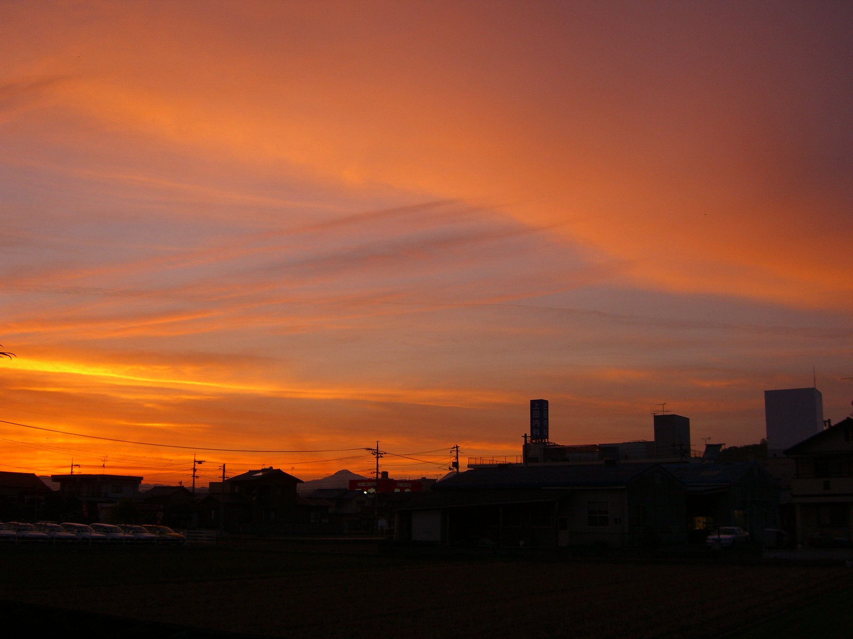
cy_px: 320
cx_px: 426
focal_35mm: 38
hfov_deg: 49.0
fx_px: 936
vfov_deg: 37.7
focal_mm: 7.9
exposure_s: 1/125
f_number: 2.8
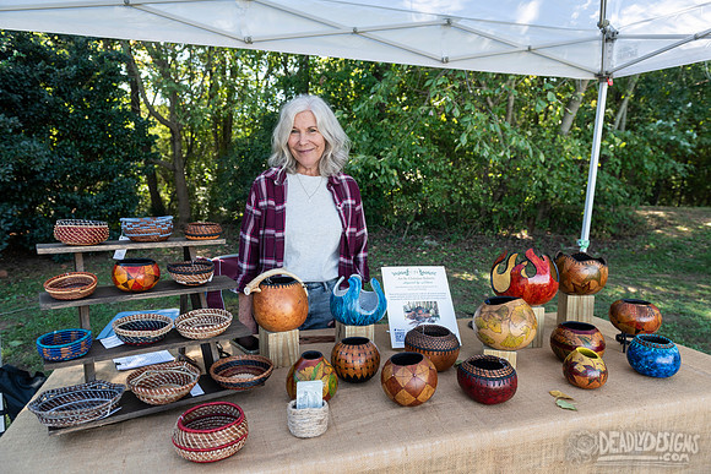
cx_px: 356
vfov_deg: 53.2
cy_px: 237
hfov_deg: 73.7
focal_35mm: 24
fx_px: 474
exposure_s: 1/125
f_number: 4.5
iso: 200
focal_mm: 24
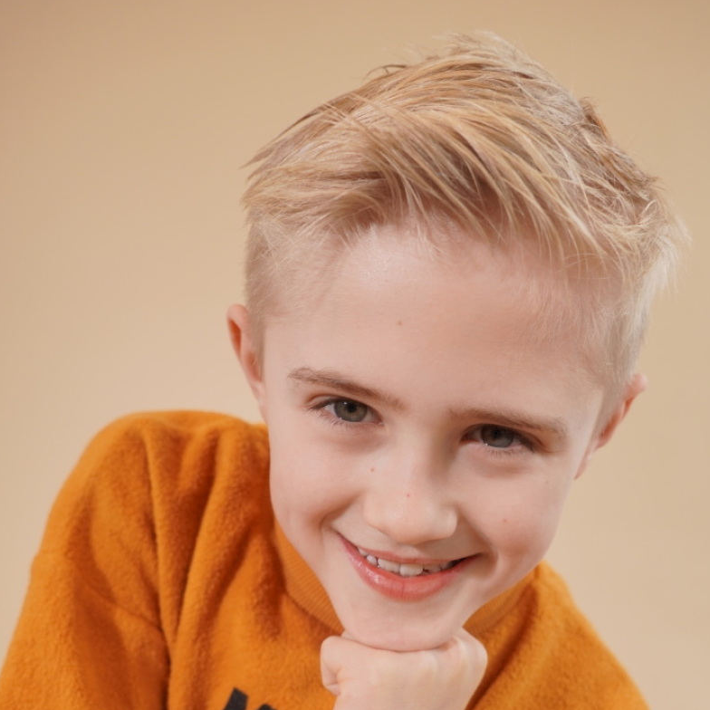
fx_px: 905
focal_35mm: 39
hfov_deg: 42.8
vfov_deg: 42.0
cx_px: 360
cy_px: 496
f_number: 4
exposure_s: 1/160
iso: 200
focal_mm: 20
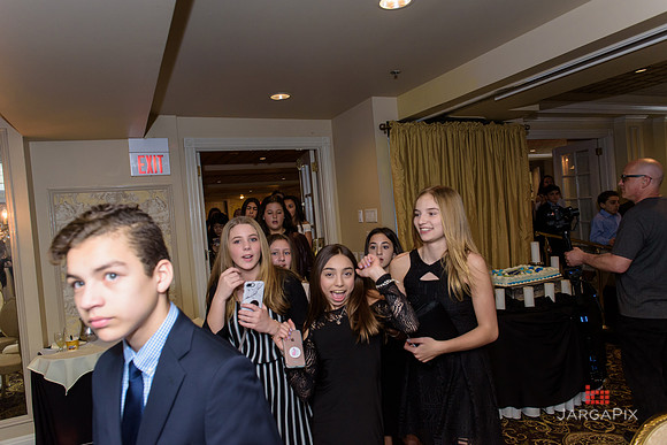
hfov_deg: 73.7
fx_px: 445
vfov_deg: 53.2
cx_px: 334
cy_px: 222
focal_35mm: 24
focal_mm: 24
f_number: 4
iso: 1250
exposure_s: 1/125
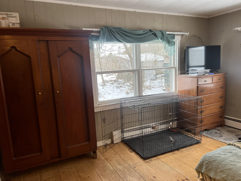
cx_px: 120
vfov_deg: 53.1
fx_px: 181
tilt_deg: -8.3
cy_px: 90
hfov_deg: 67.3
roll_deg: +3.0
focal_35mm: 26
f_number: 1.5
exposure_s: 1/120
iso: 125
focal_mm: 5.7
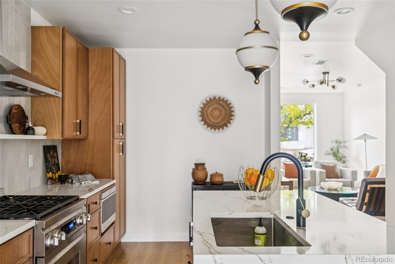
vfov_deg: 42.9
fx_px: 335
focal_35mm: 30
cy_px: 132
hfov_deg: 61.1
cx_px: 198
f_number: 4
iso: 200
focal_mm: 30.5
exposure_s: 1/13
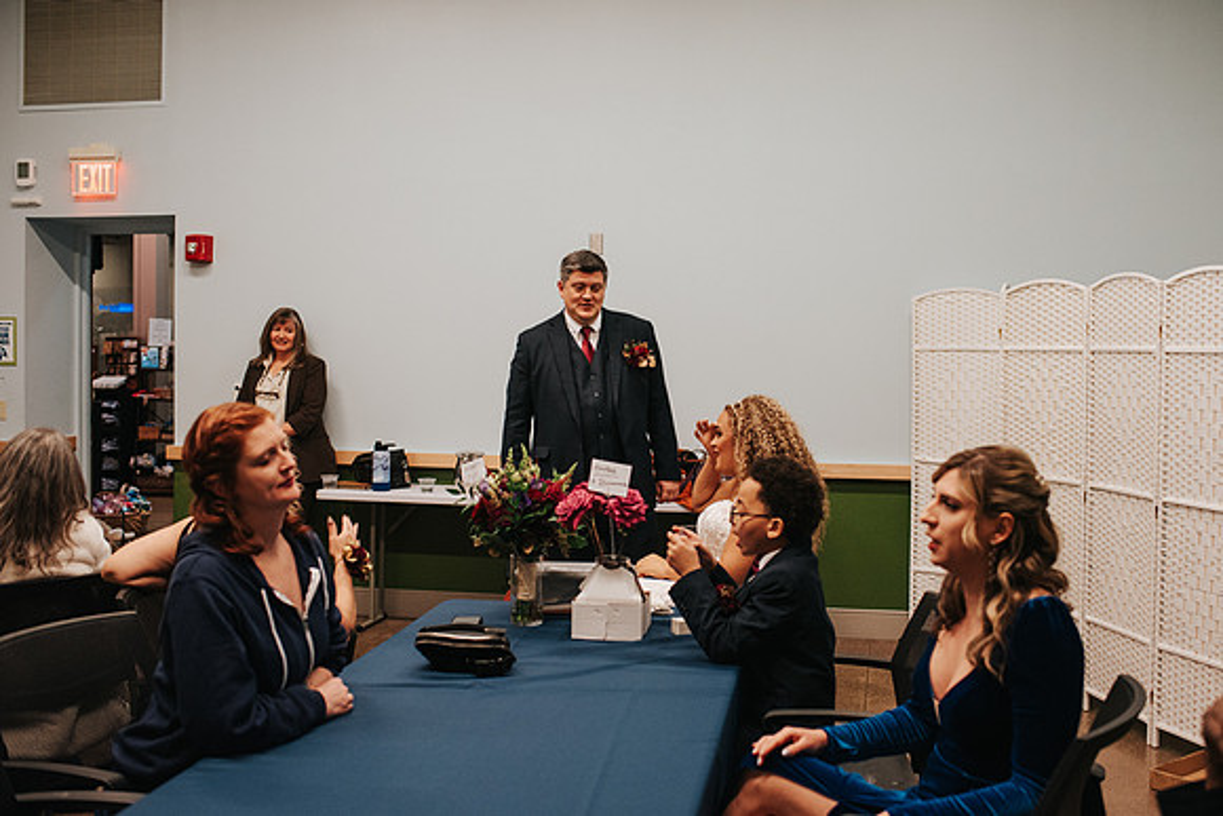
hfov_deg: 49.4
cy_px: 379
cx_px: 654
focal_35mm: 39
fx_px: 1329
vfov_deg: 34.1
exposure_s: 1/200
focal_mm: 35
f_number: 2.8
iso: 1000
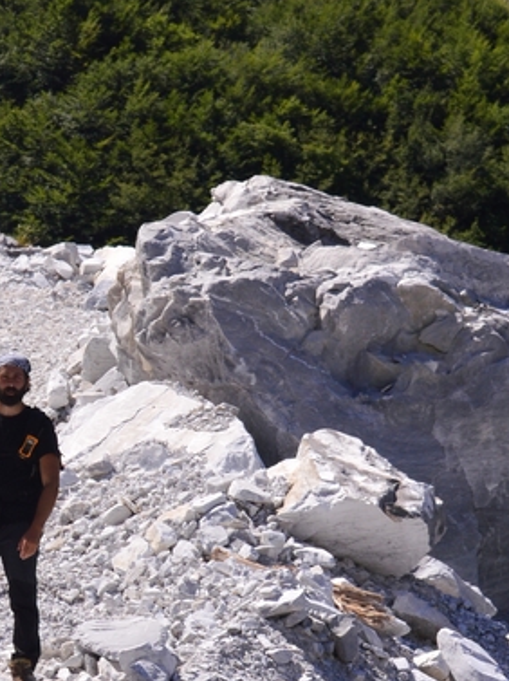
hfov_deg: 8.3
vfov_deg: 11.1
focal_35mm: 178
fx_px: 3494
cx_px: -33
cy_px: 403
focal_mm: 31
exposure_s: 1/500
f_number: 6.3
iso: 100
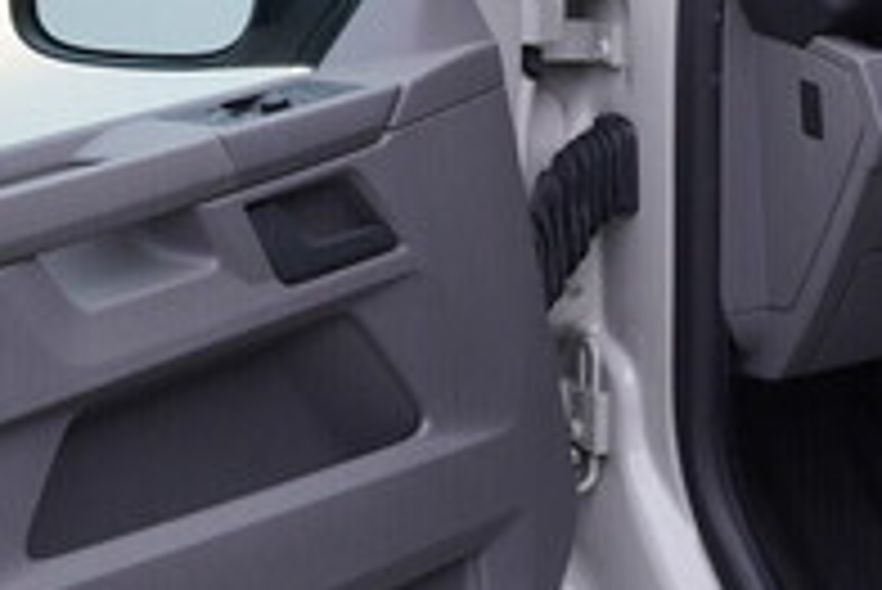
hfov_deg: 19.9
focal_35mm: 101
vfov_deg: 13.5
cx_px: 729
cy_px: 101
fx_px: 2476
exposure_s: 1/60
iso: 125
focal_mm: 24
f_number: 3.5
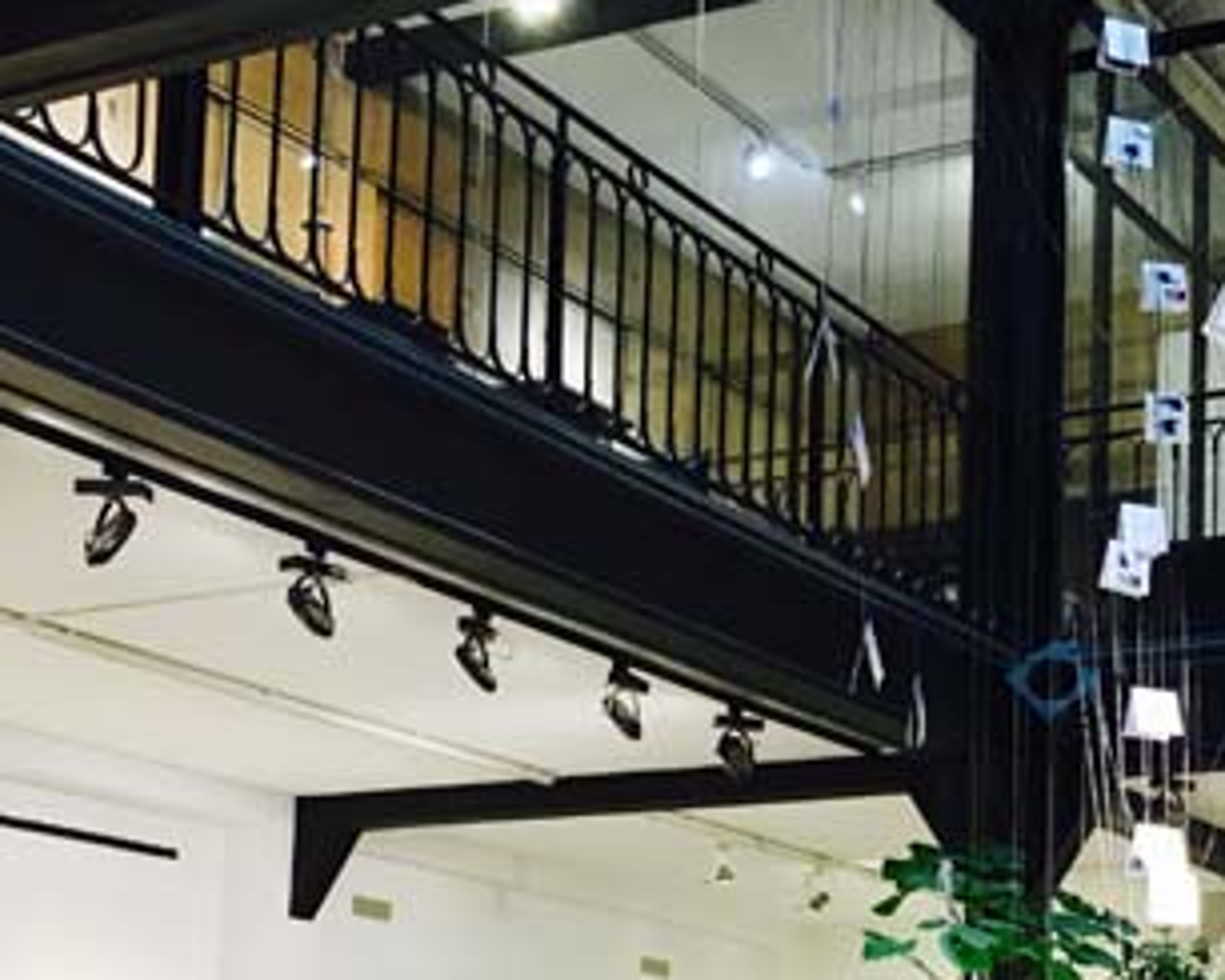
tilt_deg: +7.6
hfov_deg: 25.5
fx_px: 2684
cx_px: 865
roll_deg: -1.0
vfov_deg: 20.1
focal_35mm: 74
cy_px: 972
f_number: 2.2
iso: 100
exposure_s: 1/33
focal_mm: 4.15
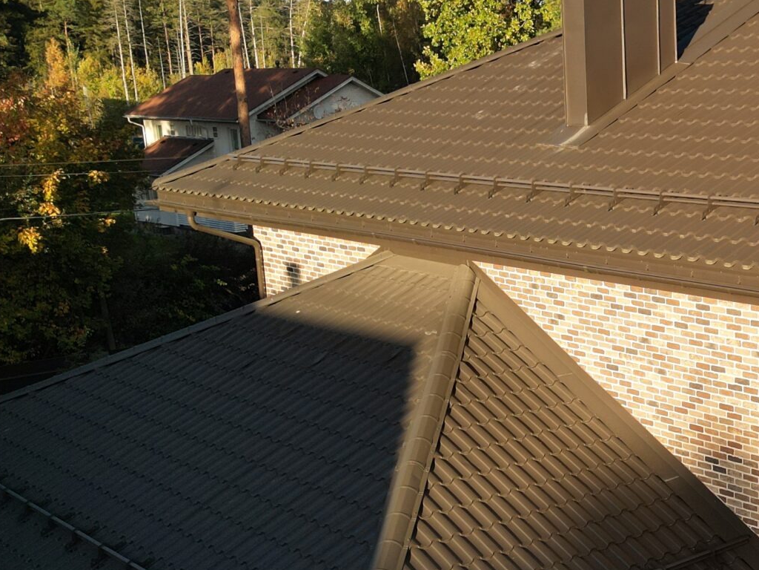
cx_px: 703
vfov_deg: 24.1
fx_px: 1316
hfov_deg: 30.6
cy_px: 437
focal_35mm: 60
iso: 100
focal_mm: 6.72
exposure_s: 1/500
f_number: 1.7
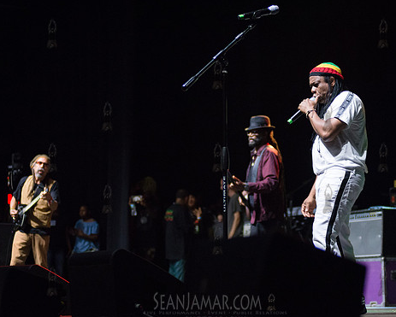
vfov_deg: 16.4
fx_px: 1102
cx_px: 217
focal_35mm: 94
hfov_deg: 20.4
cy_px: 157
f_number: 2.8
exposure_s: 1/320
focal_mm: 80
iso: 4000
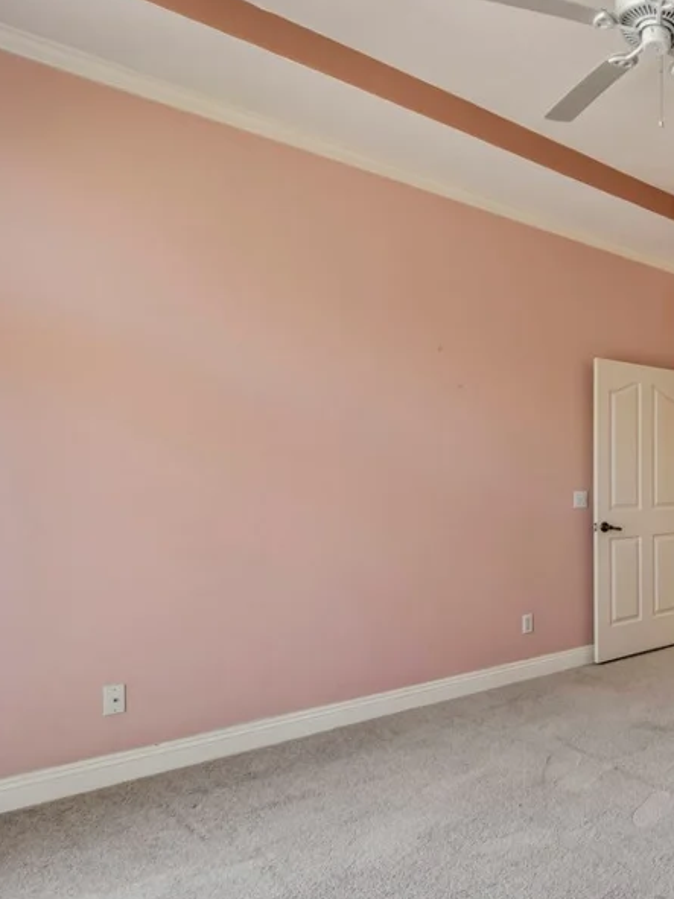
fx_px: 649
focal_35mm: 25
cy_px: 500
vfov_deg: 69.2
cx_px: 704
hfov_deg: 44.7
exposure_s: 1/20
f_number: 9
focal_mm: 10
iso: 400
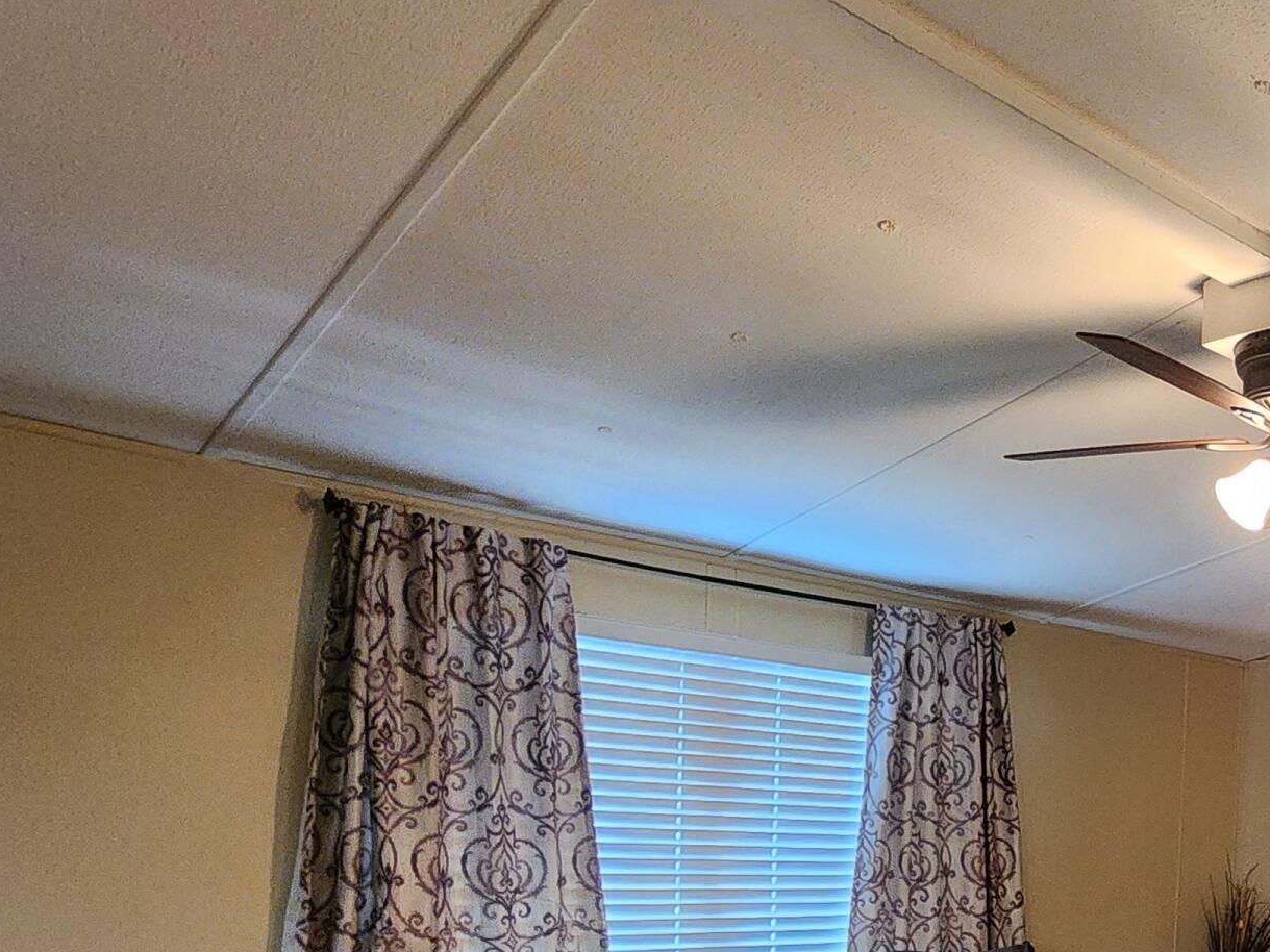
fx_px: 1174
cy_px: 957
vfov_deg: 38.9
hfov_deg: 44.2
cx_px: 1384
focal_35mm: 32
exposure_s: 1/30
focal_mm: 2.2
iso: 500
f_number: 2.2
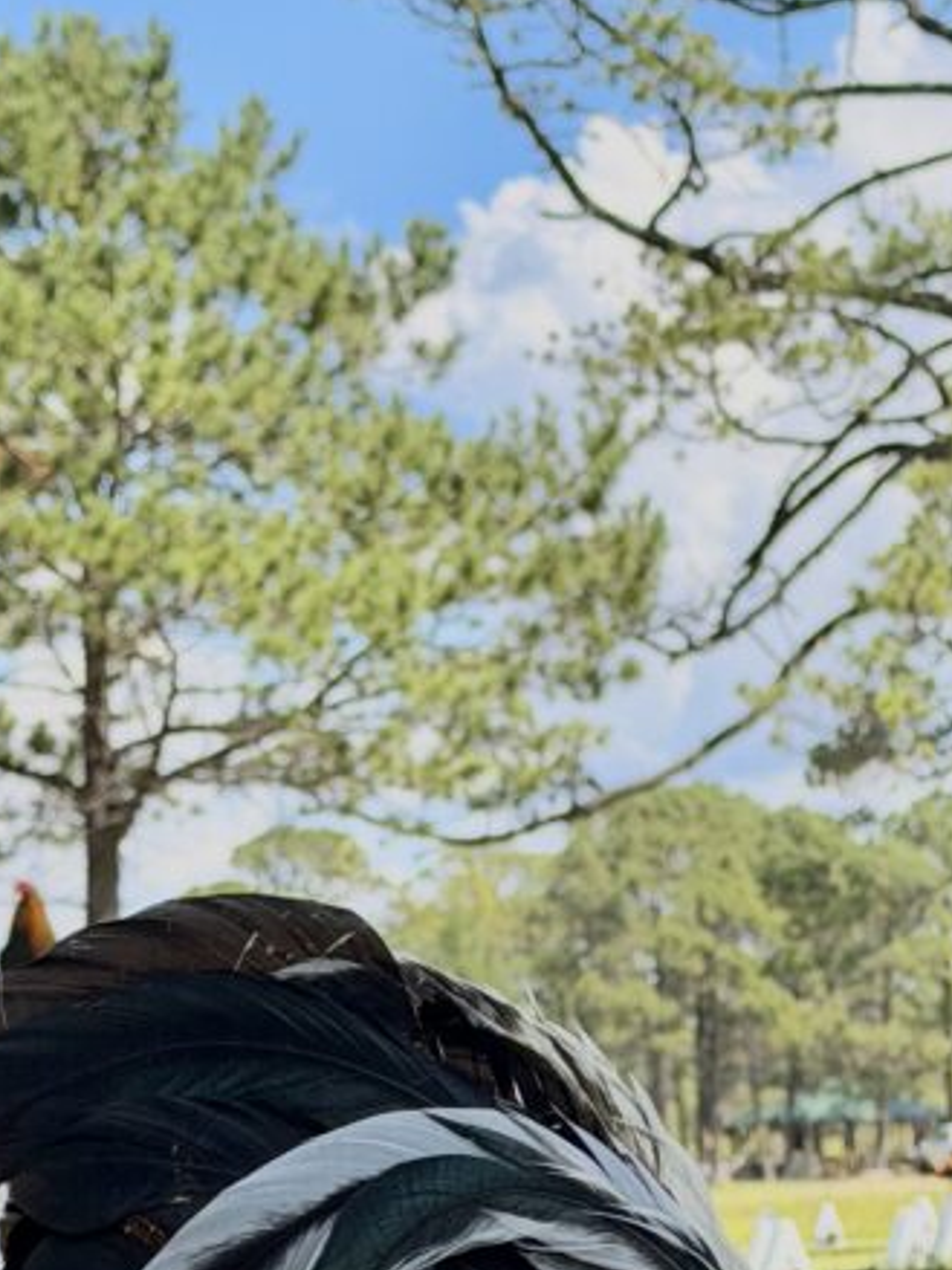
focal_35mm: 112
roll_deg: +1.1
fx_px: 4109
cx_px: 842
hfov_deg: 13.1
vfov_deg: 17.1
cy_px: 1331
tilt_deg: -1.4
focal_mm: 6.76
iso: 80
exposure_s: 1/2667
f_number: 1.78
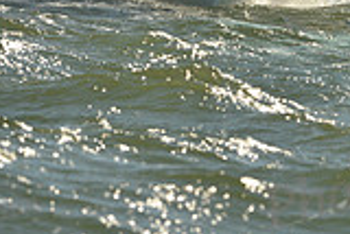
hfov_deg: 2.1
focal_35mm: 976
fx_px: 9497
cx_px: 153
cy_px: -132
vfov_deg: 1.4
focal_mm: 270
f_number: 10
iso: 280
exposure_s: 1/1000
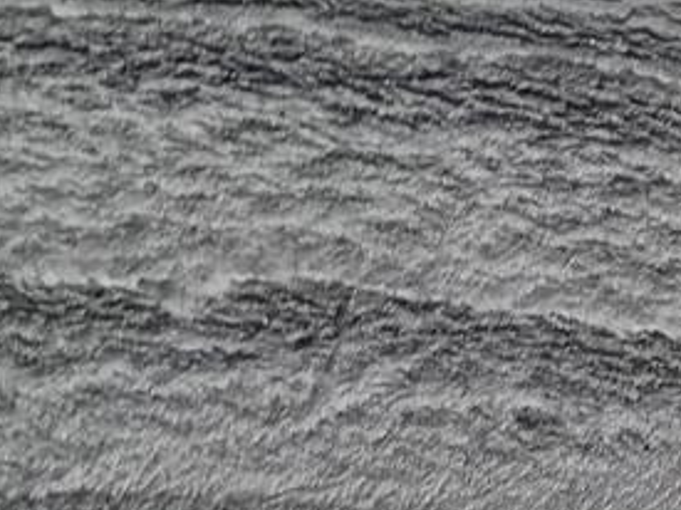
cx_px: 857
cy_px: 508
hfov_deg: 19.6
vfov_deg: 15.6
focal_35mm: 93
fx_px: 1829
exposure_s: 1/50
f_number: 1.8
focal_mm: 4.65
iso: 250
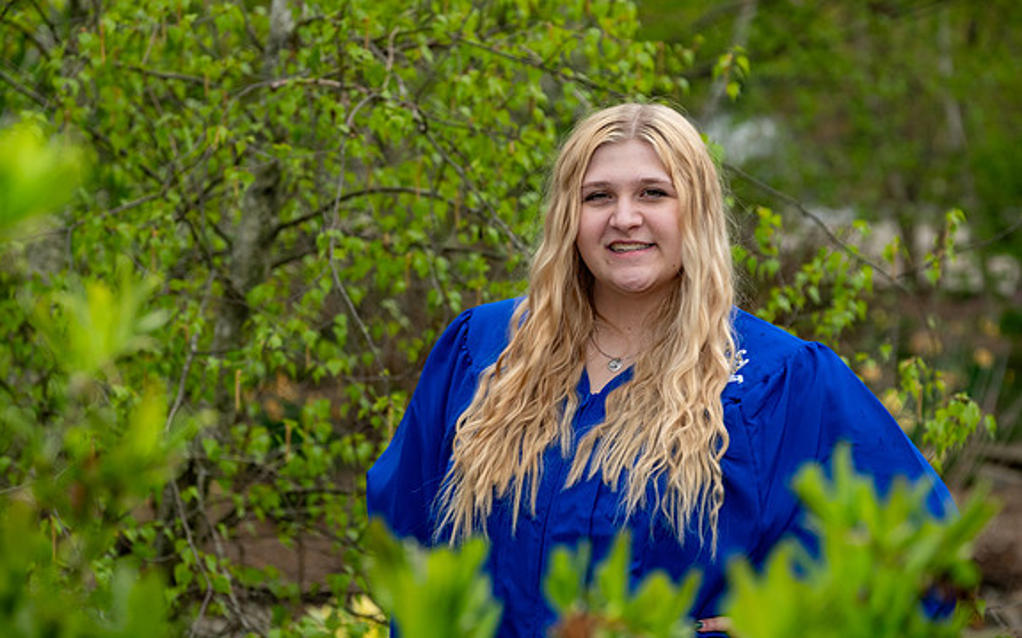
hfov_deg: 14.3
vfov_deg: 9.0
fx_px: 4065
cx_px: 508
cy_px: 312
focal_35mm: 146
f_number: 4.5
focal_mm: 94.5
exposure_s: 1/250
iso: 250
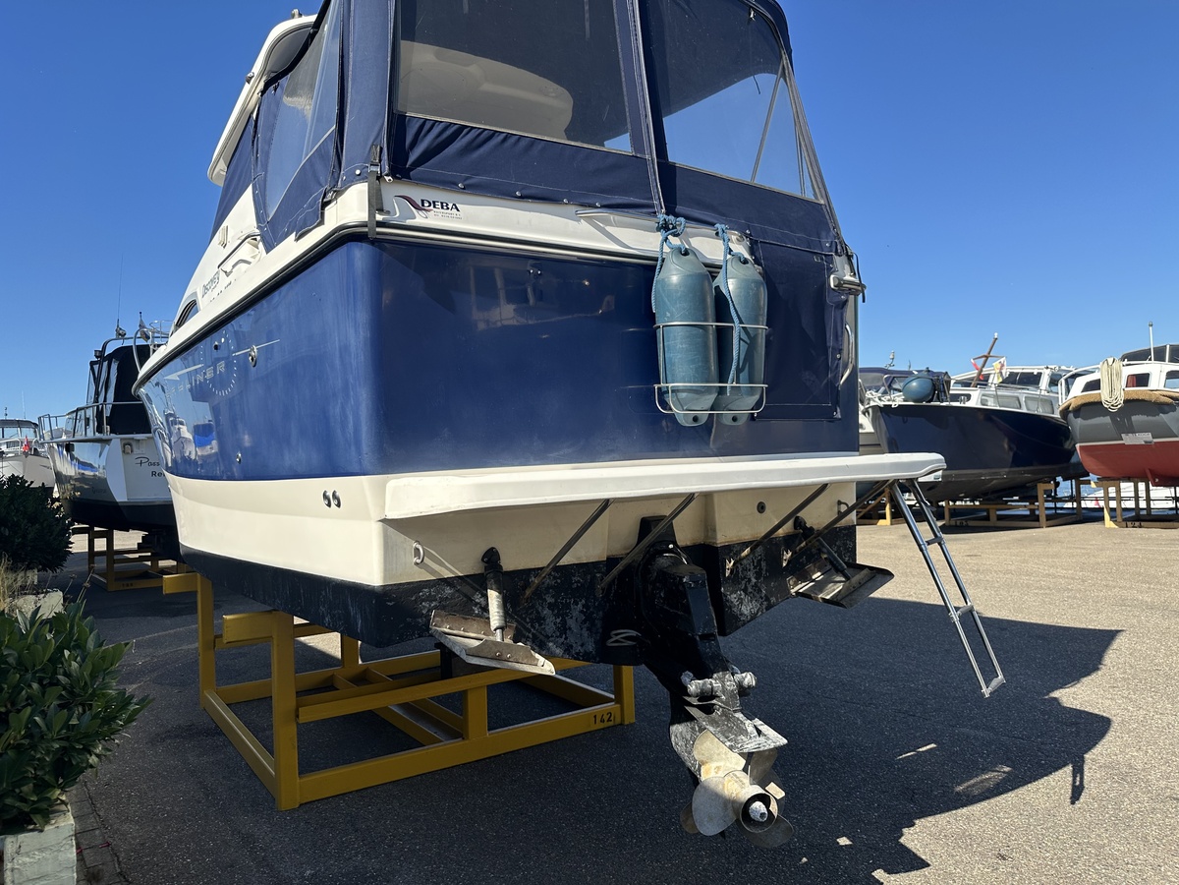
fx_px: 817
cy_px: 442
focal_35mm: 24
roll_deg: +2.6
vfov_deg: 56.8
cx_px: 590
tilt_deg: +4.1
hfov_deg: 71.6
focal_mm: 6.86
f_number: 1.78
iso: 80
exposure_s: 1/2967
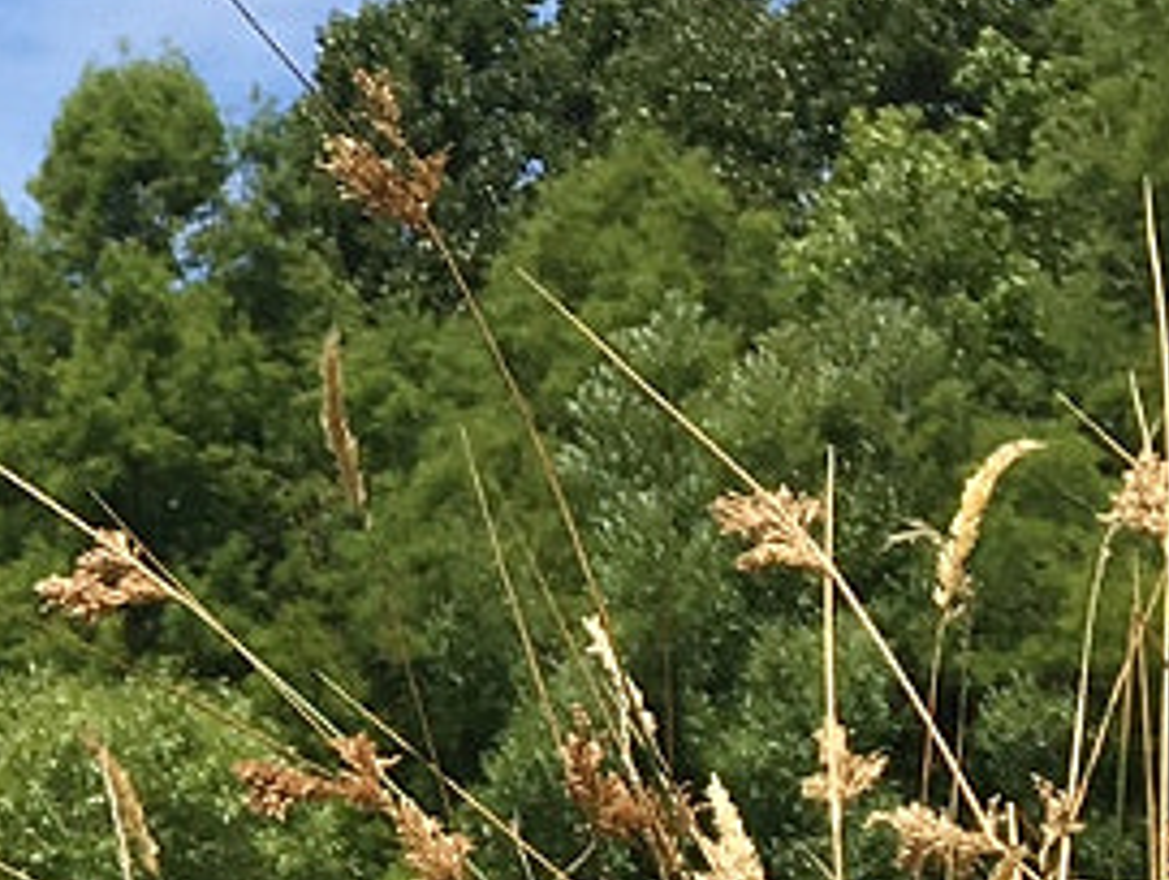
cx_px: -1497
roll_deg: +0.9
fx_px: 5782
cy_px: 1493
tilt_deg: +2.7
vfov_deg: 8.4
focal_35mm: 171
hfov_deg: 10.2
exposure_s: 1/1479
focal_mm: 4.15
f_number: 2.2
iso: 25
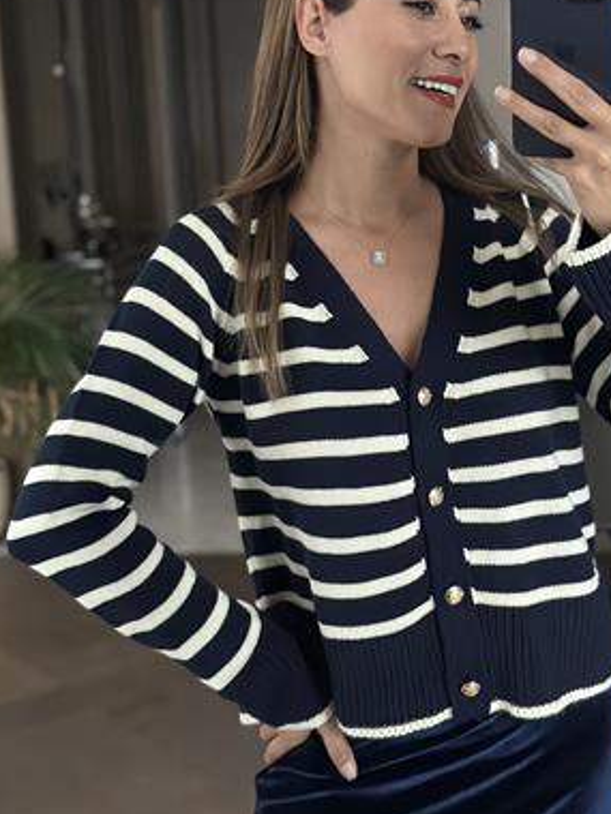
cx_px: 388
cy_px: 373
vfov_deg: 30.3
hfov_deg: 22.9
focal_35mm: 64
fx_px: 1506
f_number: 1.78
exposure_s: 1/30
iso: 800
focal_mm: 6.86
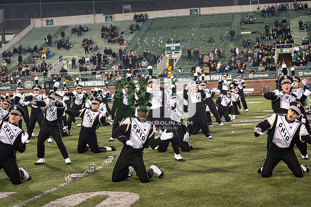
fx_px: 604
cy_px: 104
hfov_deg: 28.9
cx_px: 156
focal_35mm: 70
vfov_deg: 19.4
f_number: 2.8
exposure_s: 1/500
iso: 1000
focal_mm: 70
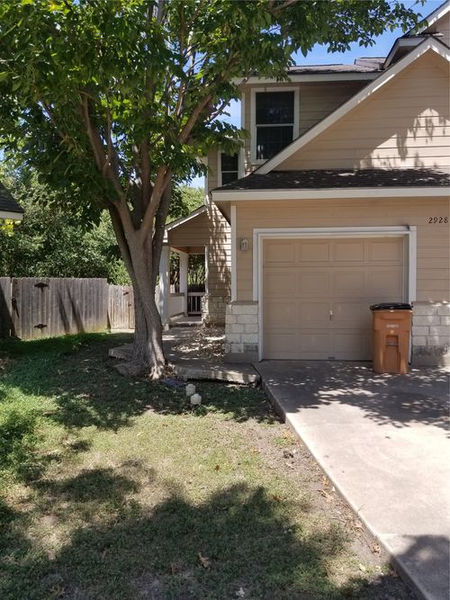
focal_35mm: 26
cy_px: 300
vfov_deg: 67.3
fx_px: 451
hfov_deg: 53.0
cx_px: 225
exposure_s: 1/1212
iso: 50
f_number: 1.7
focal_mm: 4.25
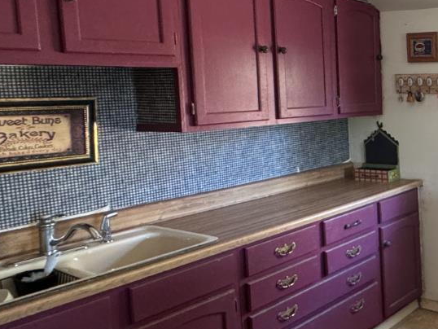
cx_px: 495
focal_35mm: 39
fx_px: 494
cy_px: 128
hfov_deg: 38.5
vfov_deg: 36.7
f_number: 2.2
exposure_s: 1/75
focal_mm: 2.22
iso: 320
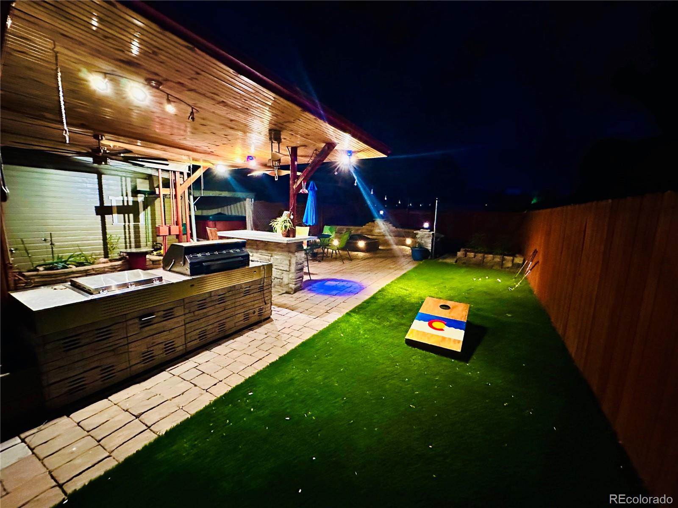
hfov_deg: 102.1
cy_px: 254
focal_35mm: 14
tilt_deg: -9.7
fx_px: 274
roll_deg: -1.8
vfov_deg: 85.7
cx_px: 339
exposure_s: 1/30
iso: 1250
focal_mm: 2.22
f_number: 2.2
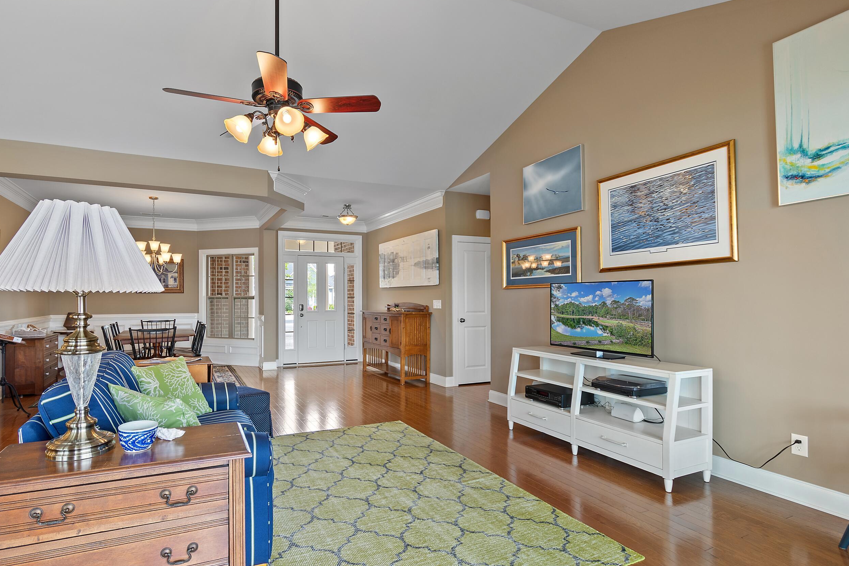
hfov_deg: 89.7
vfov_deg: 67.4
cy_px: 297
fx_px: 424
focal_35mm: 18
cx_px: 380
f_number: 4.5
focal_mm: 10
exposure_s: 1/3
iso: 100
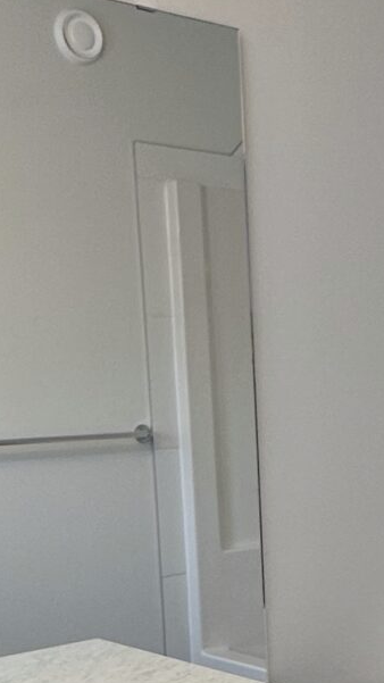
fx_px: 1177
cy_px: 607
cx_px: 376
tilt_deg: -10.8
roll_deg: +1.5
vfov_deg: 31.0
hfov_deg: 18.1
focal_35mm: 65
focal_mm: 2.22
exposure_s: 1/120
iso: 100
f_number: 2.2
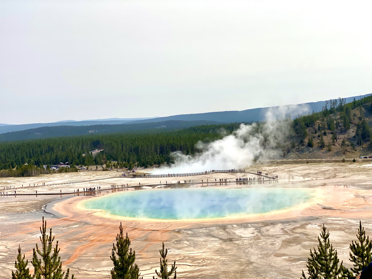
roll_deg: +2.5
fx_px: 559
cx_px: 186
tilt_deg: -2.0
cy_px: 140
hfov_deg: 36.8
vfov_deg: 28.0
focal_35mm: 52
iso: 25
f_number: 2
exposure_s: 1/3690
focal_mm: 6
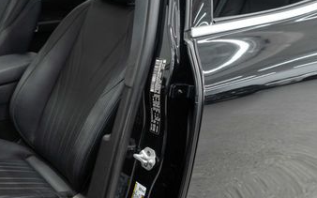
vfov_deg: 23.8
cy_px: 61
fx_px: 466
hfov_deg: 36.3
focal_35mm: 54
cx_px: 66
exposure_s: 1/40
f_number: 3.2
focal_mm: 28
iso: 640
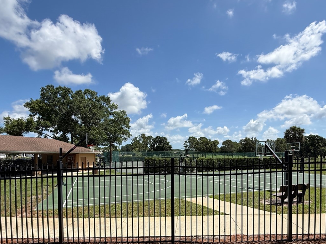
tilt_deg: -0.8
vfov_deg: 59.9
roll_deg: +0.1
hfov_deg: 76.0
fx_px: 207
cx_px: 183
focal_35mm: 22
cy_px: 159
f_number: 2.2
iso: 50
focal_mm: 2.22
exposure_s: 1/2976
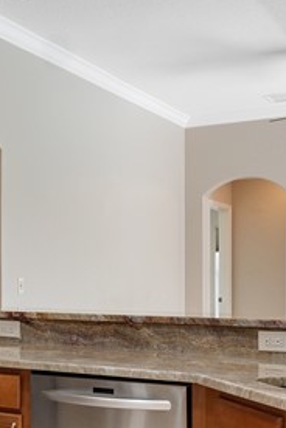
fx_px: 703
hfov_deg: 22.4
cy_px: 256
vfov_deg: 33.8
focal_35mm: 59
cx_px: 20
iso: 320
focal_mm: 10
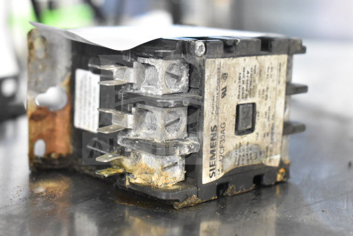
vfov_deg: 20.0
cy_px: 110
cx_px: 160
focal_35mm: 68
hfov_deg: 29.6
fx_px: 667
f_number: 5.6
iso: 6400
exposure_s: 1/125
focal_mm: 38
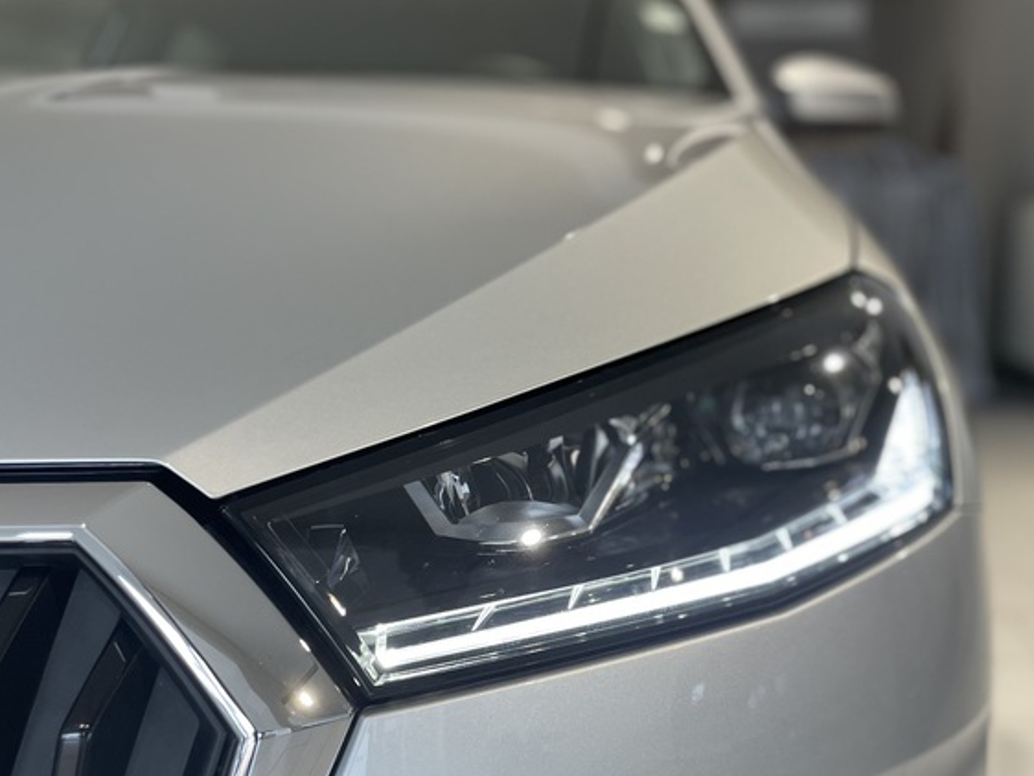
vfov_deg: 38.5
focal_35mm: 37
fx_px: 1106
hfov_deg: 49.9
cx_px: 613
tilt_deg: -12.4
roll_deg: +0.3
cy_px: 478
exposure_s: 1/113
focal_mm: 4.2
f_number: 1.6
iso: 32
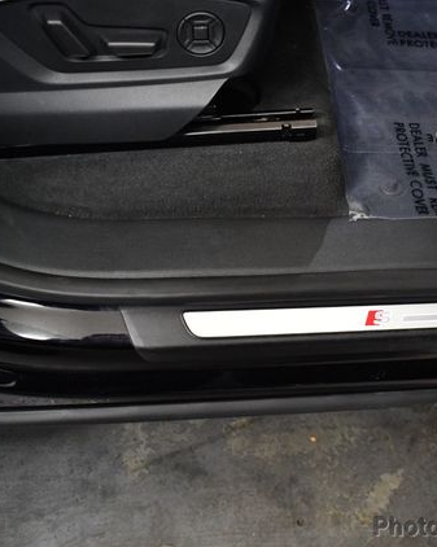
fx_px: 761
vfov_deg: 39.6
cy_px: 275
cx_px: 358
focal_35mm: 47
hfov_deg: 31.1
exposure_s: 1/80
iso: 3200
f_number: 3.8
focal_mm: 22
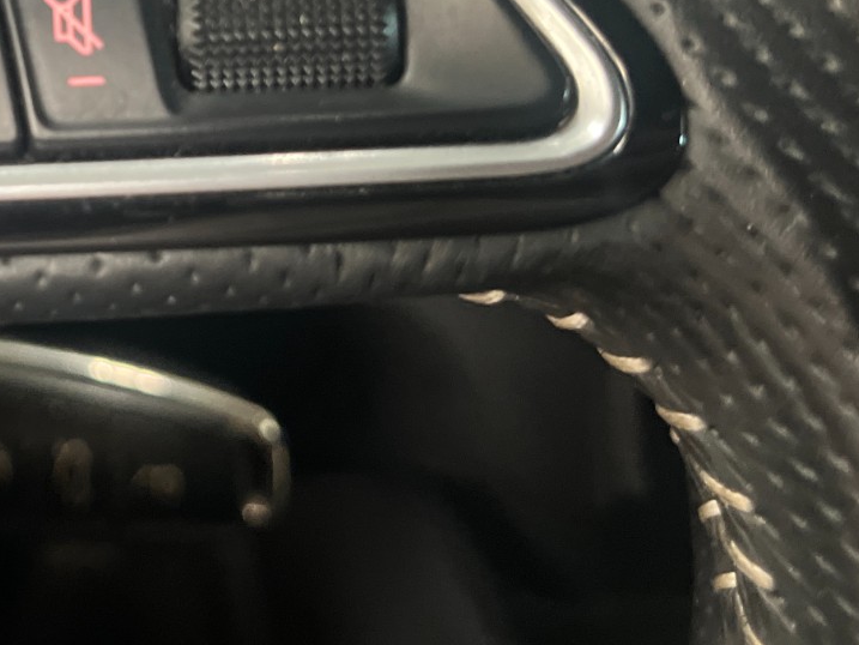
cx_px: 56
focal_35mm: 58
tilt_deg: -25.8
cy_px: 2
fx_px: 1440
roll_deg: -0.8
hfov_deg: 31.4
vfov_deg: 24.1
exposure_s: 1/33
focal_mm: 5.1
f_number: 1.6
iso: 400
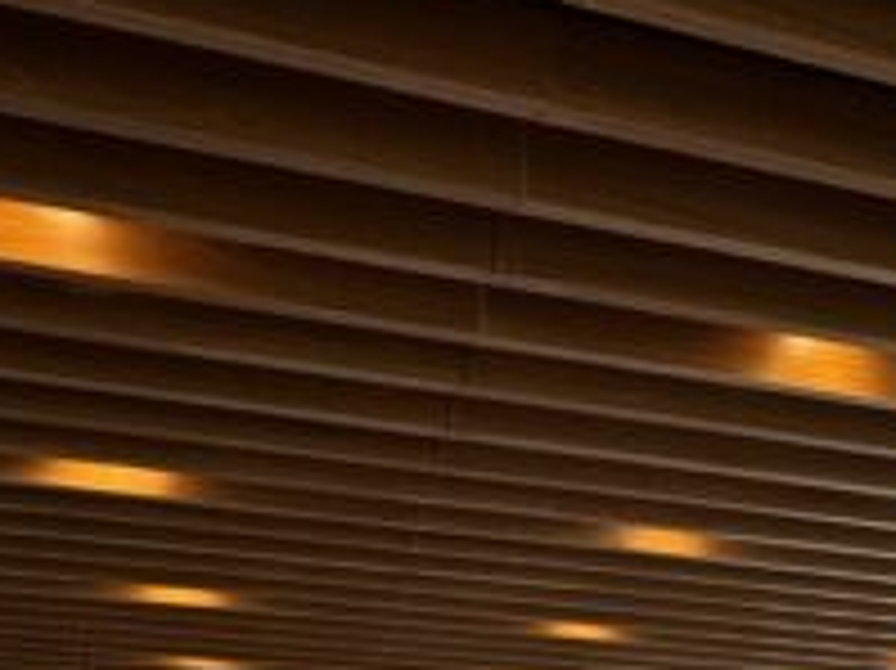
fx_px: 1268
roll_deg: -0.2
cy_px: 823
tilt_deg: +5.1
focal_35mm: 49
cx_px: 725
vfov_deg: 26.1
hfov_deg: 37.5
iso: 125
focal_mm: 2.22
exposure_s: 1/120
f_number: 2.2
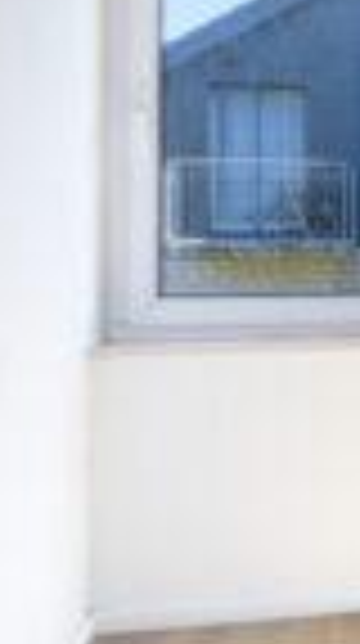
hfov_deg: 16.5
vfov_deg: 33.3
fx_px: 1070
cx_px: 616
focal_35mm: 63
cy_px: 230
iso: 200
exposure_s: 1/80
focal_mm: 17.5
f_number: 9
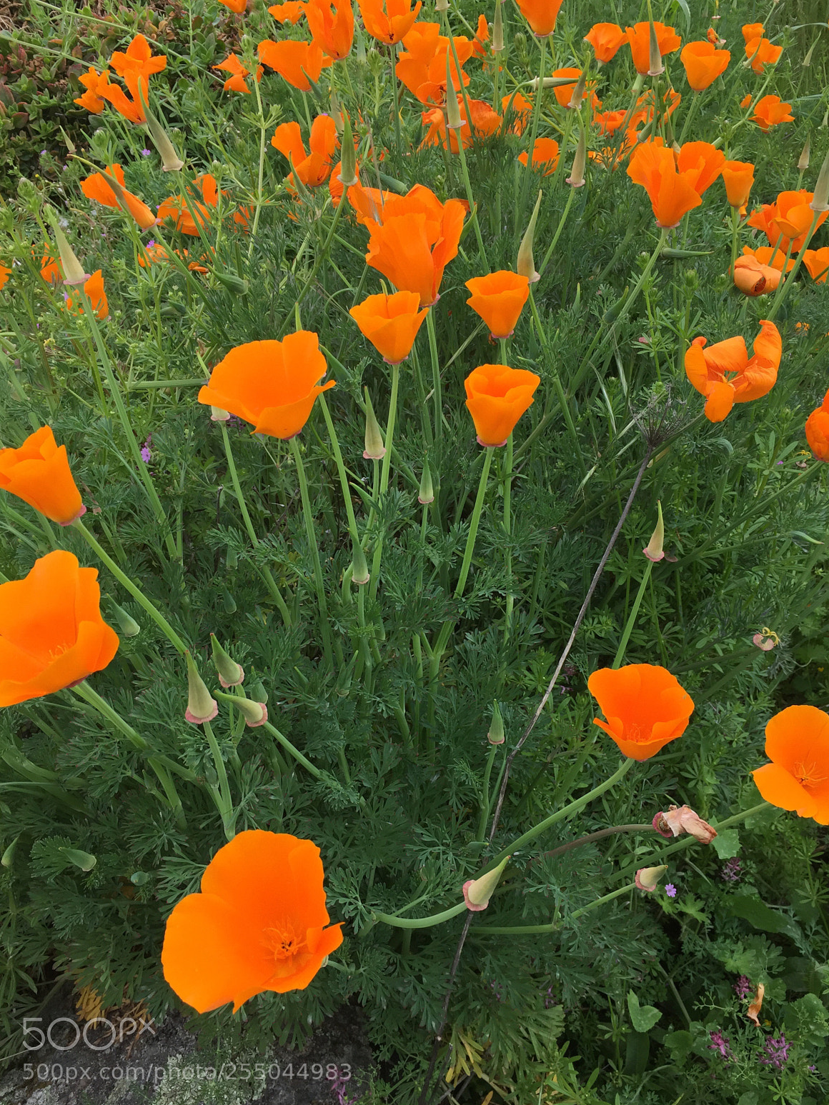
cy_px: 556
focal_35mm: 30
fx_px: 958
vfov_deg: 60.0
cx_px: 407
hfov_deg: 46.8
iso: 32
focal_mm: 4.15
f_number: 2.2
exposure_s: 1/476
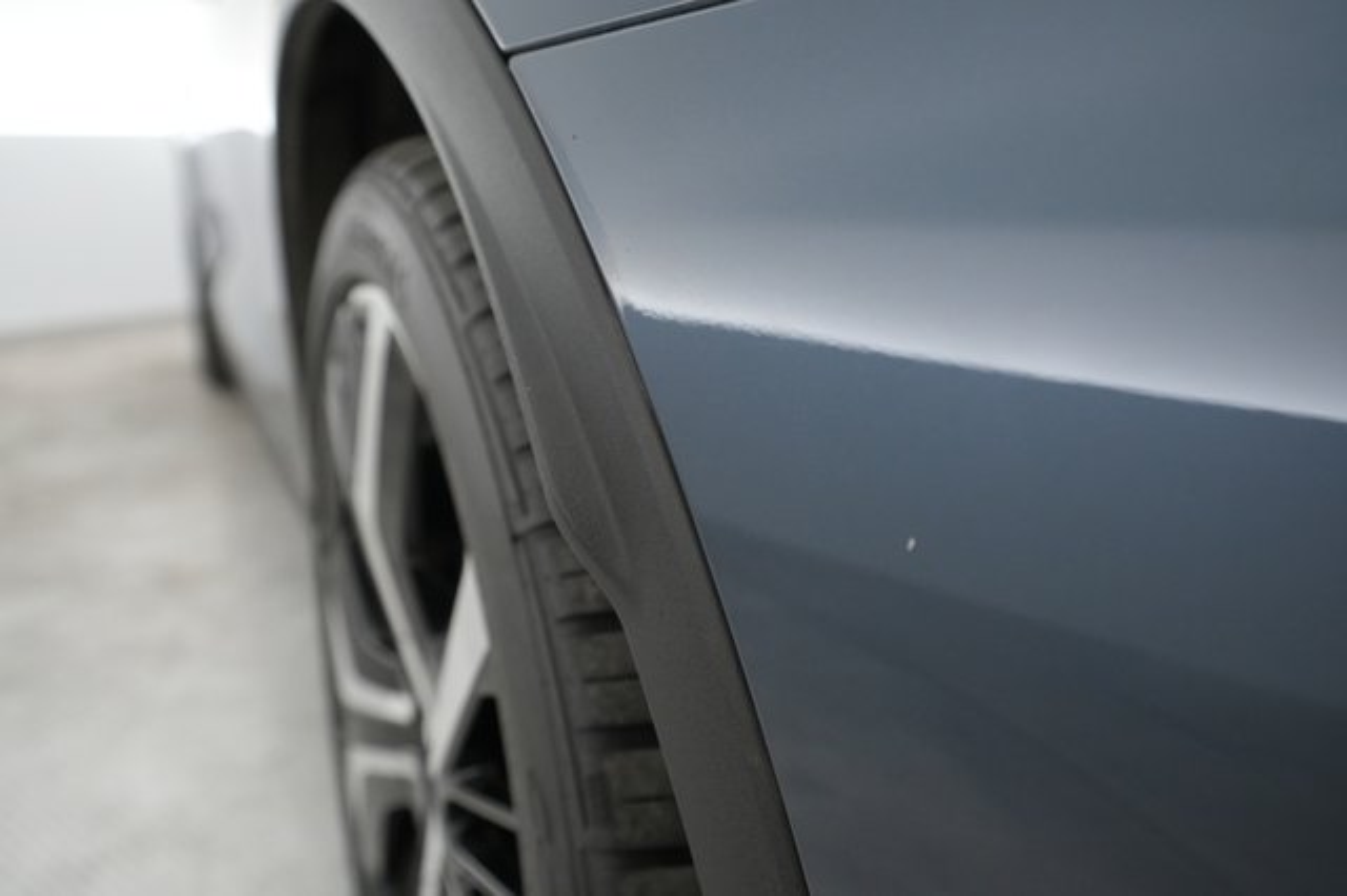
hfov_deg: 65.5
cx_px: 674
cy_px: 448
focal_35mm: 28
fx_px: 1047
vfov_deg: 46.4
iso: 4000
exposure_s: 1/100
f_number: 4.5
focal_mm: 28
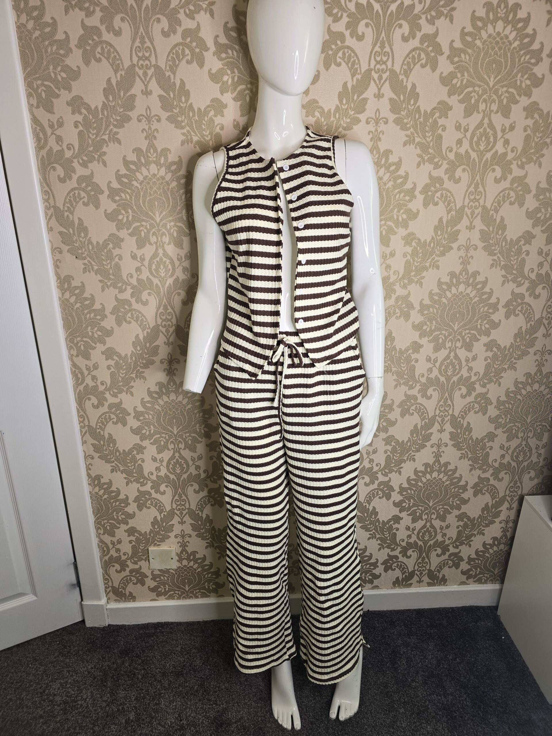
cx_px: 276
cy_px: 368
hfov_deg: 58.9
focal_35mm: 23
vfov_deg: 73.9
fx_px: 489
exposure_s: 1/50
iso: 25
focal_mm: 6.3
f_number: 1.7
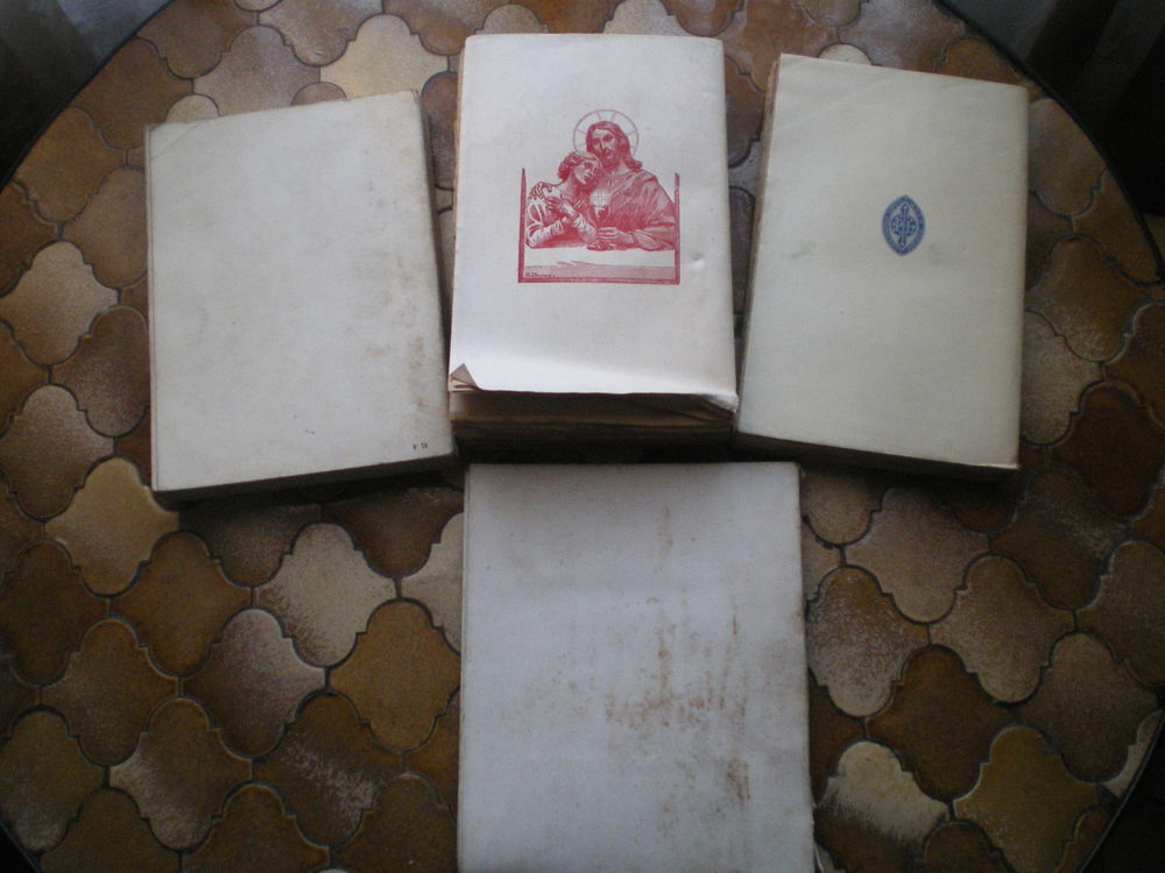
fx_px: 1279
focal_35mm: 38
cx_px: 582
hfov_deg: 49.0
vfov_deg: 37.7
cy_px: 436
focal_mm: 6.3
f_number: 3.1
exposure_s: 1/50
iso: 320
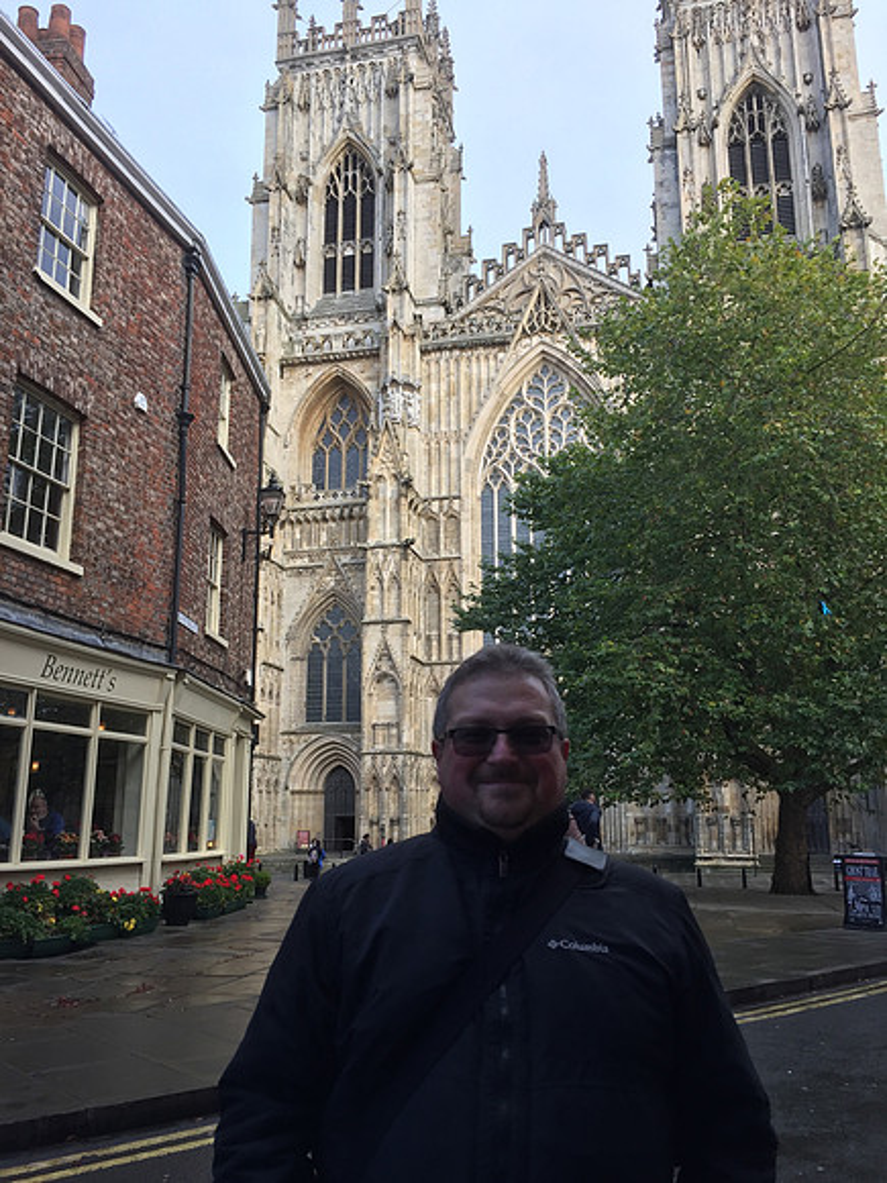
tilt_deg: +13.3
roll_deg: +0.7
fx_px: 991
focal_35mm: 29
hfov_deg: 48.2
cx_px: 444
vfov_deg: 61.7
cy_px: 592
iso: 32
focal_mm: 4.15
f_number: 2.2
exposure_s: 1/260
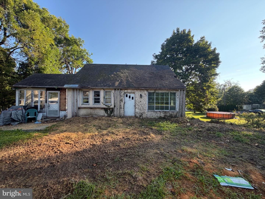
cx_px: 132
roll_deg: -0.4
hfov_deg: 102.1
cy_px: 100
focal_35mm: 14
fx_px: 107
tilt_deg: +0.2
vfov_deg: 85.7
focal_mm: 2.22
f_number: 2.2
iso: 64
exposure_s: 1/433
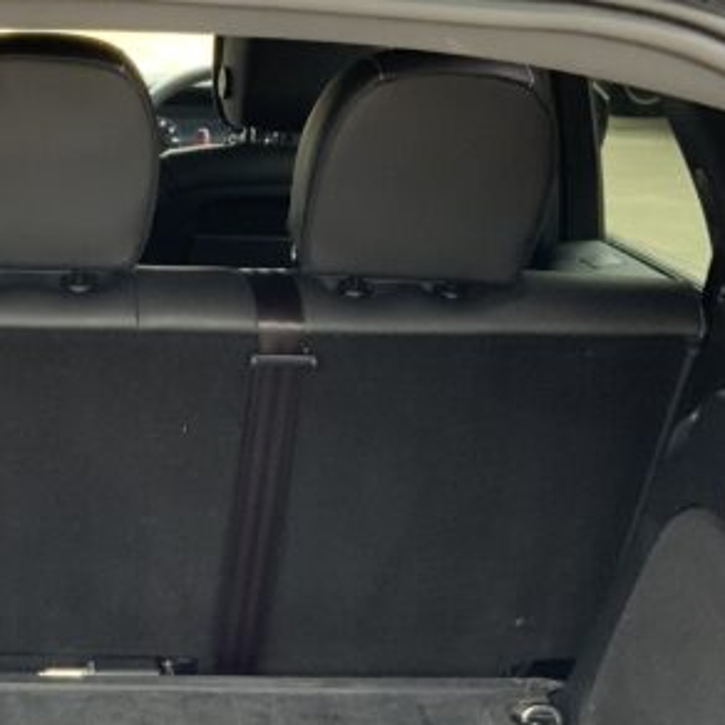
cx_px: 20
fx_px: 2133
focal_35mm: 90
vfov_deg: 18.9
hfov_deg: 18.8
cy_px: 675
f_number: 1.8
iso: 64
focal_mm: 3
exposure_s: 1/106
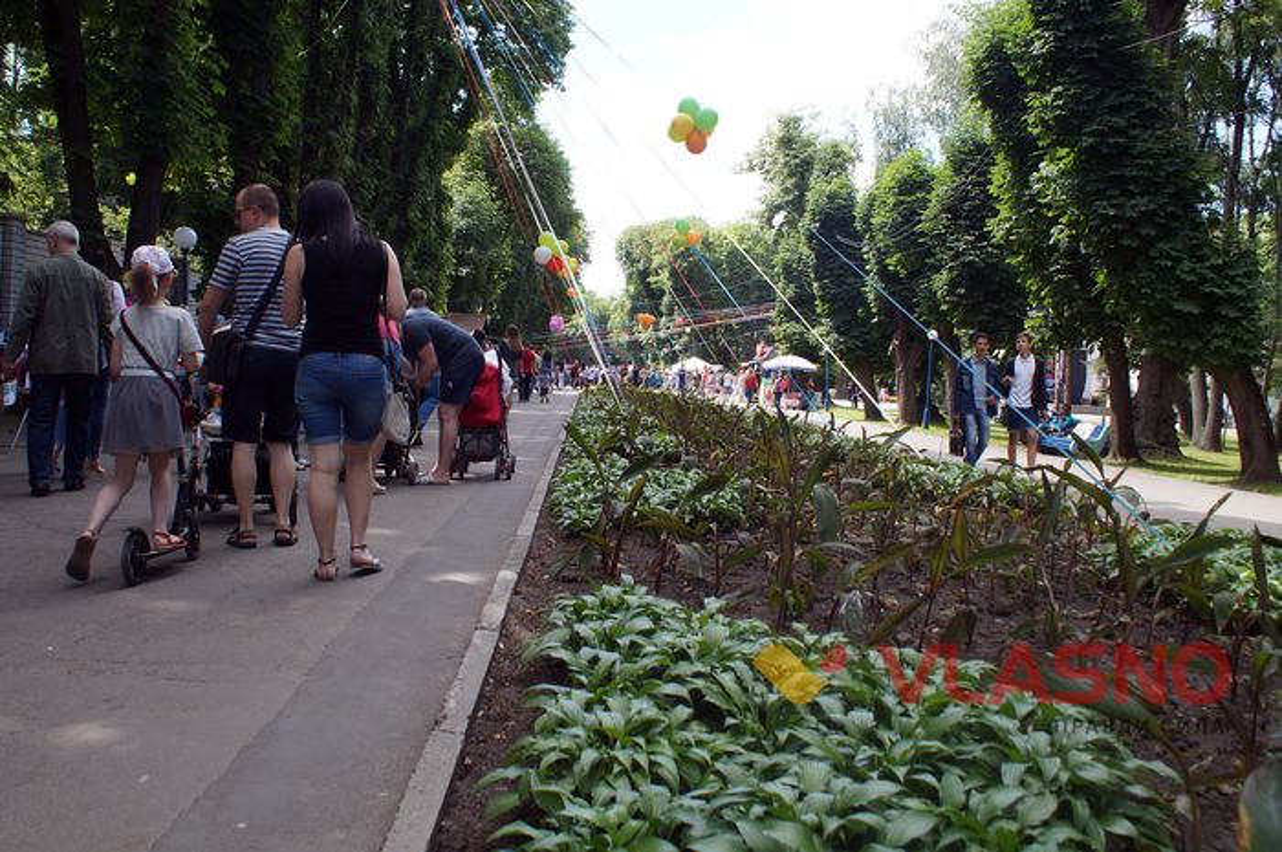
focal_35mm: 33
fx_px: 1174
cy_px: 426
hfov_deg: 57.3
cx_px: 641
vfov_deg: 39.9
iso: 100
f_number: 5.6
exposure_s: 1/125
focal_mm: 22
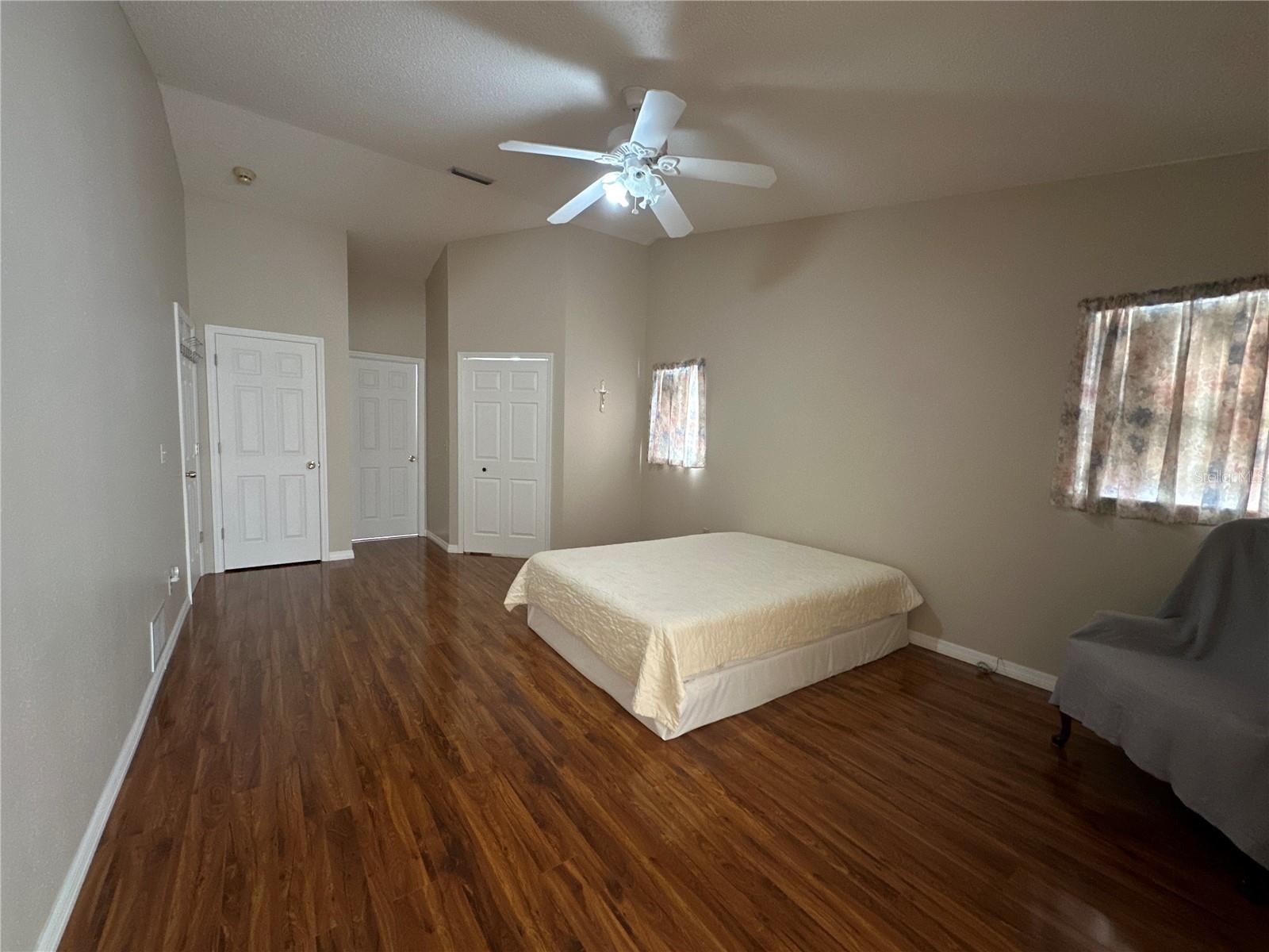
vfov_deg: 85.7
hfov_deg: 102.1
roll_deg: -2.4
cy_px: 476
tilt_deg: -4.5
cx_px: 634
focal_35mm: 14
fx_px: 513
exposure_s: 1/60
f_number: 2.2
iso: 800
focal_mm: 2.22
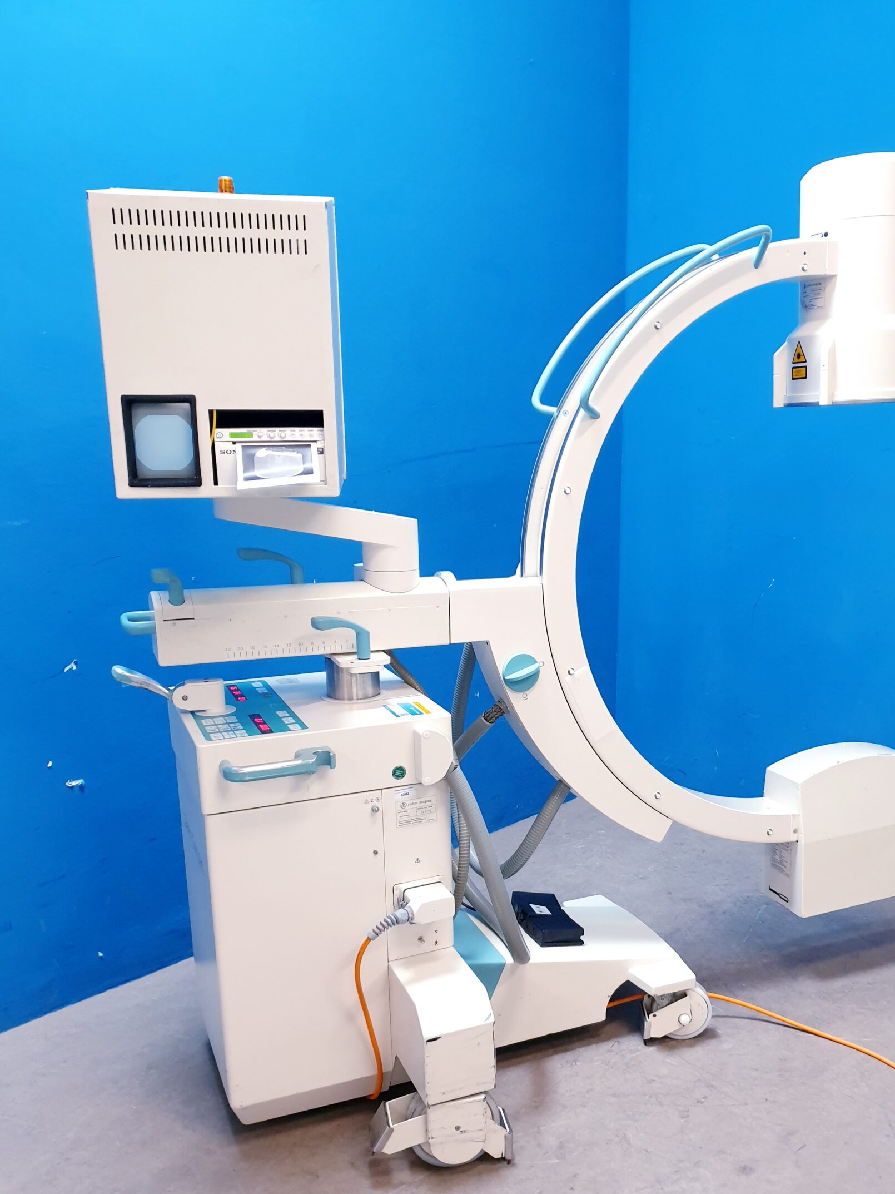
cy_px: 702
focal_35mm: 31
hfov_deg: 45.3
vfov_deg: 58.0
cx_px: 520
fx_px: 1069
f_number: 1.5
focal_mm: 4.3
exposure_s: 1/50
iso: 250
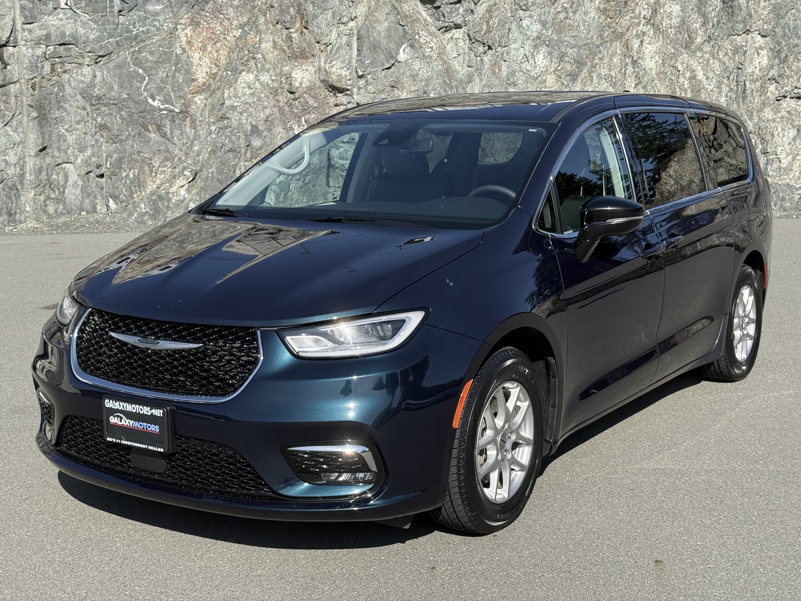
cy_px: 300
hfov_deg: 39.7
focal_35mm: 48
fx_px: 1111
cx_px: 400
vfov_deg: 30.3
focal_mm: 6.76
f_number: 1.78
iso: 64
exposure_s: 1/2976
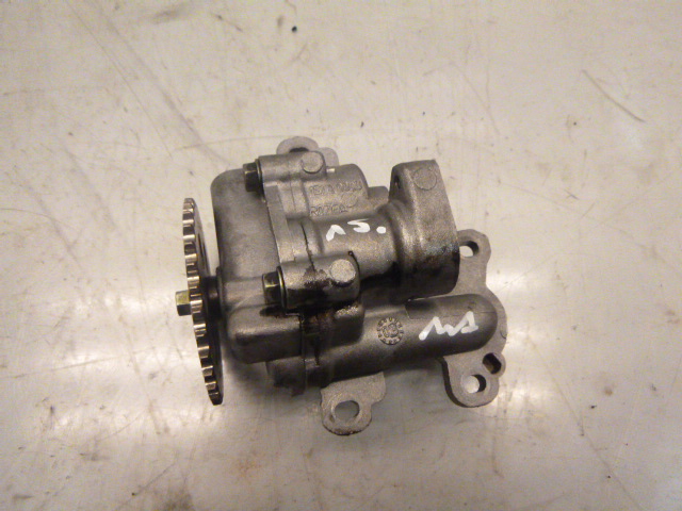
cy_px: 256
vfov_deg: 54.9
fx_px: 493
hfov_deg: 69.4
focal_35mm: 25
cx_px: 341
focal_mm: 4.5
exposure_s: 1/100
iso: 800
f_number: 3.9
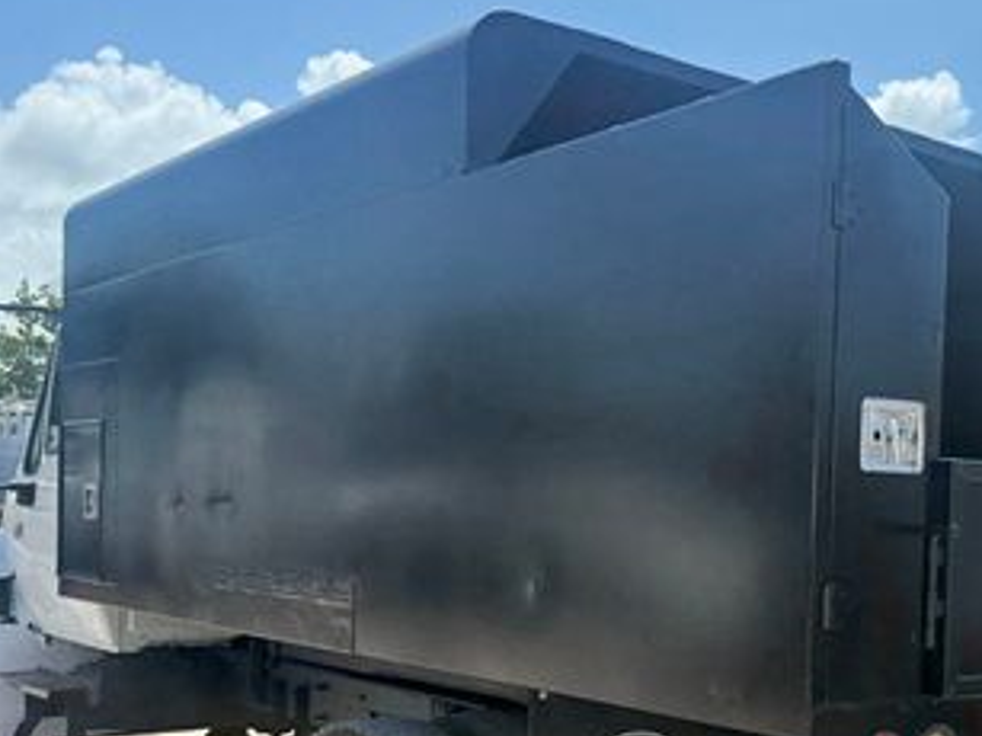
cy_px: 566
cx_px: 758
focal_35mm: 50
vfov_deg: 28.6
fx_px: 1418
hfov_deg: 37.1
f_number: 1.78
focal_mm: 6.76
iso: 100
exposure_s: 1/4673
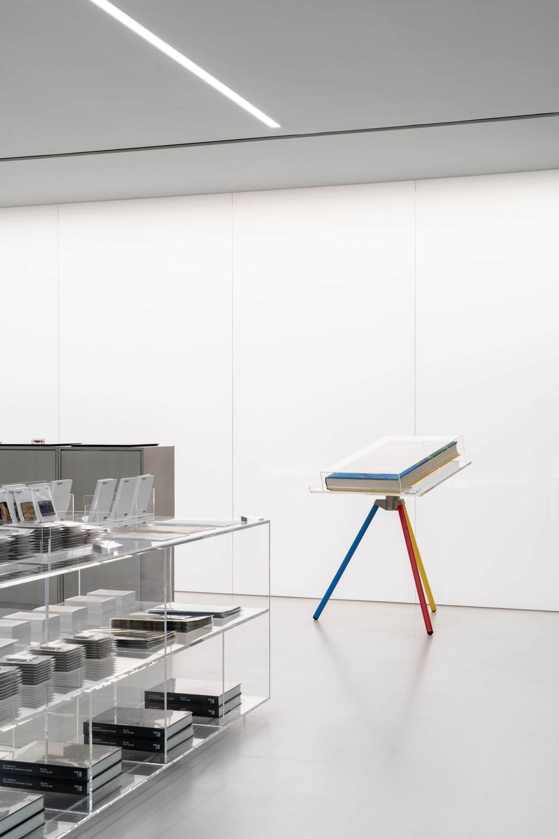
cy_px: 420
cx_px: 280
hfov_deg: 29.2
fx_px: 1071
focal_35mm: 46
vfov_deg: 42.7
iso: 200
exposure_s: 1/2
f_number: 10
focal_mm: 46
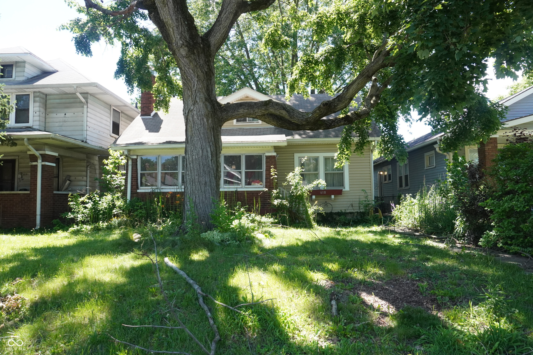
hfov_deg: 73.7
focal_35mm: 24
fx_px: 355
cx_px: 266
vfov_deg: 53.1
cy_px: 178
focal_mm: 16
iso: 1000
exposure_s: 1/320
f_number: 8
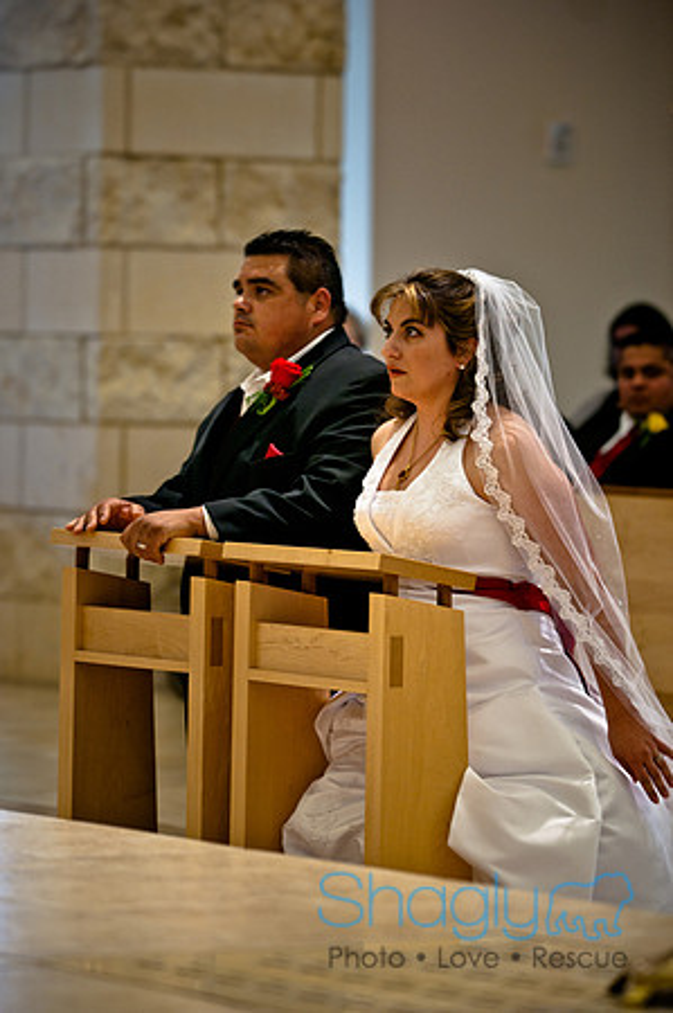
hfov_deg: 7.6
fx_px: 5059
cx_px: 336
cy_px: 506
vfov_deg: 11.4
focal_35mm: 180
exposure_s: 1/100
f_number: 2.8
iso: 400
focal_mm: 120
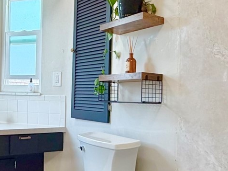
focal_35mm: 47
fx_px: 309
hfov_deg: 39.9
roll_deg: -1.1
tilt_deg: -0.8
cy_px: 95
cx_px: 74
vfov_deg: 30.8
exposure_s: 1/120
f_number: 2.2
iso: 125
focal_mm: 2.22
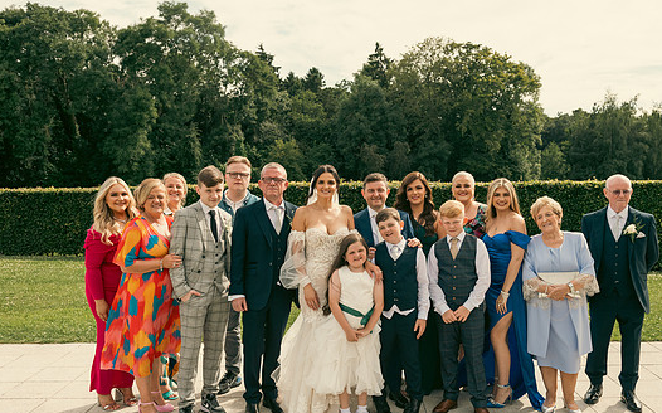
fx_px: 649
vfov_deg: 35.3
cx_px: 349
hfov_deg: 54.0
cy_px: 222
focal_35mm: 36
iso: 200
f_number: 5.6
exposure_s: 1/500
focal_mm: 32
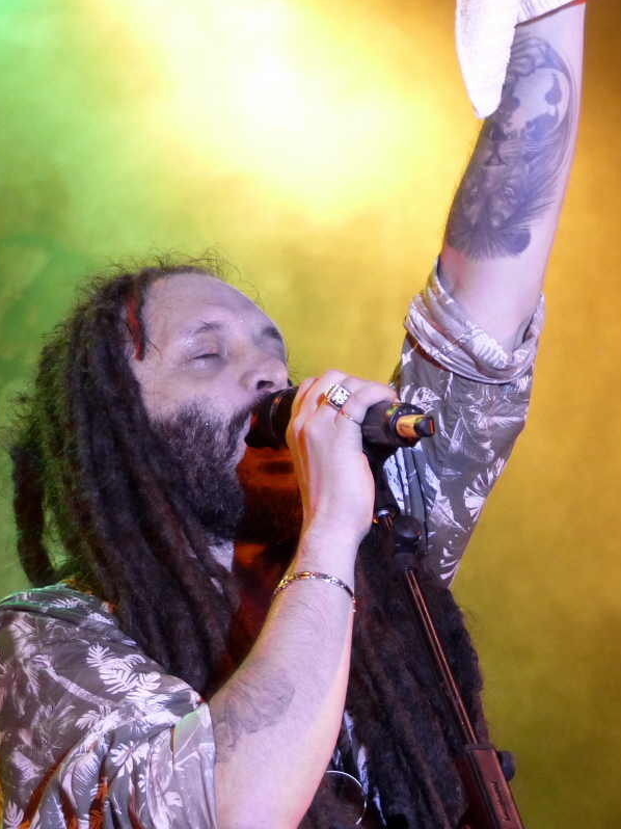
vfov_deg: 9.7
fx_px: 4858
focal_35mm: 203
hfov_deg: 7.3
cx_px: 328
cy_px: 451
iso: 400
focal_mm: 29.2
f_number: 2.8
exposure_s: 1/50
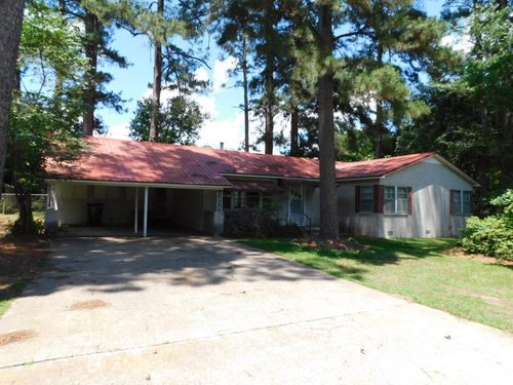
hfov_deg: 71.6
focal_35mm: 24
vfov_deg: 56.8
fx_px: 356
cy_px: 192
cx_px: 256
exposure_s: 1/640
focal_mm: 4.1
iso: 125
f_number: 3
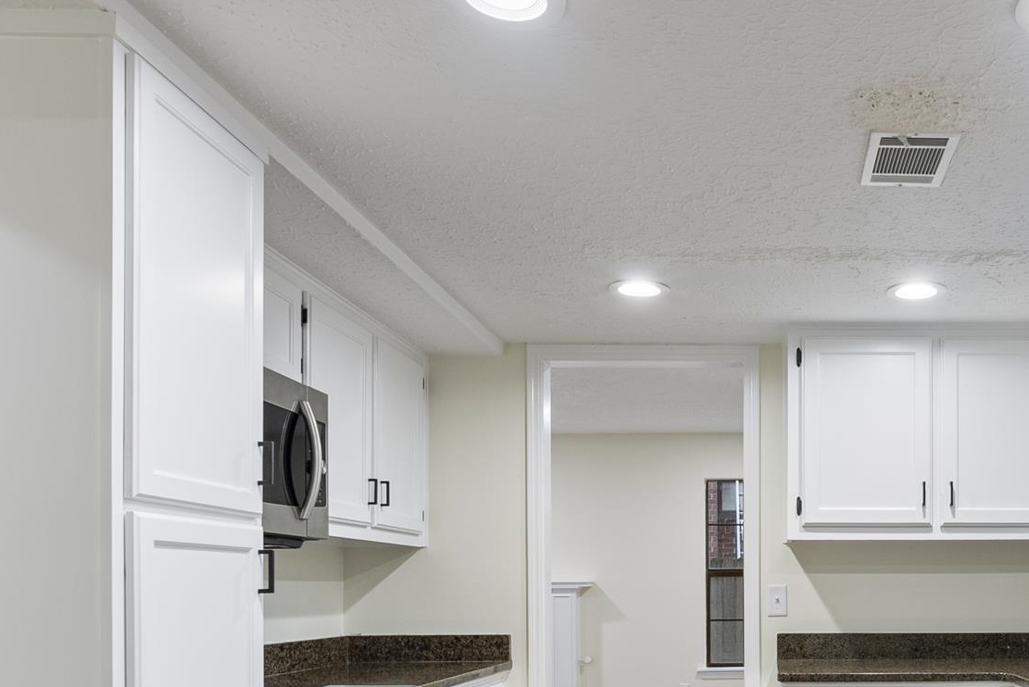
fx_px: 1029
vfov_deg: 35.3
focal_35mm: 36
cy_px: 583
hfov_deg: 50.5
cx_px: 792
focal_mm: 16
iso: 640
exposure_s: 1/4
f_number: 9
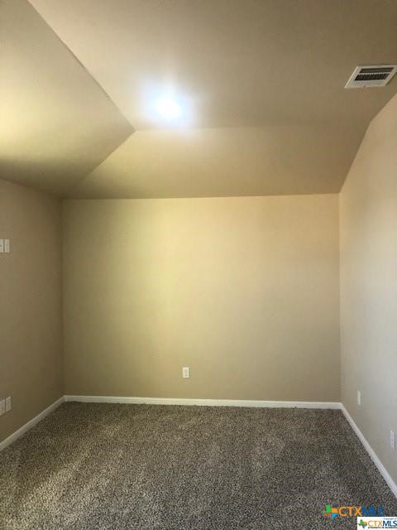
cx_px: 198
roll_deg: +0.1
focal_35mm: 28
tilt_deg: -0.8
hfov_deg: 49.7
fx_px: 428
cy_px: 265
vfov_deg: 63.4
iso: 40
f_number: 1.8
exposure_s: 1/30
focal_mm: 4
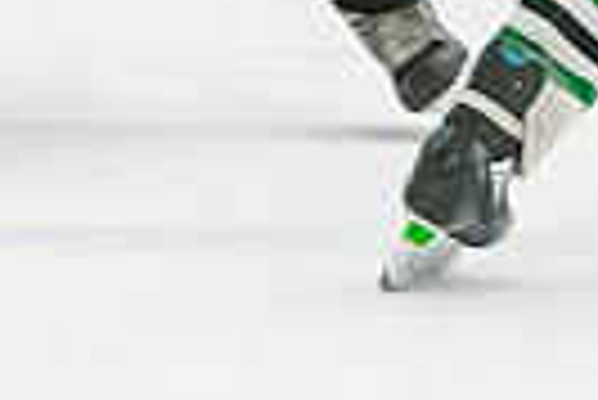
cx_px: -90
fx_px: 15731
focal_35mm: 946
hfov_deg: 2.2
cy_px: -405
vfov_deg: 1.5
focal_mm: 135
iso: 4000
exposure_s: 1/800
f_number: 2.8
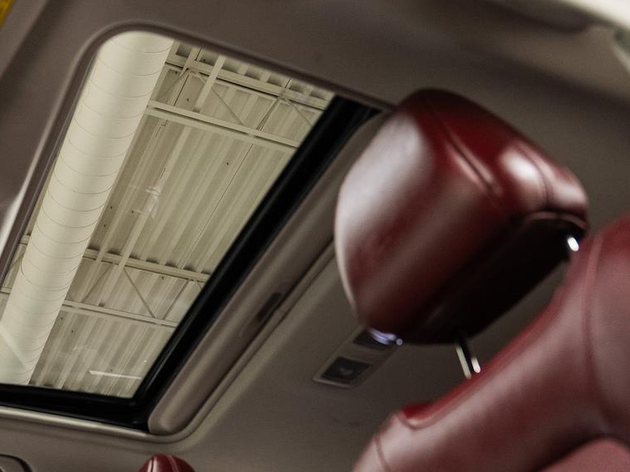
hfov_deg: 41.2
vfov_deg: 32.8
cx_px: 132
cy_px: 259
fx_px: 801
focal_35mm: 44
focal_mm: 24
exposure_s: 1/50
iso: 500
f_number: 2.8
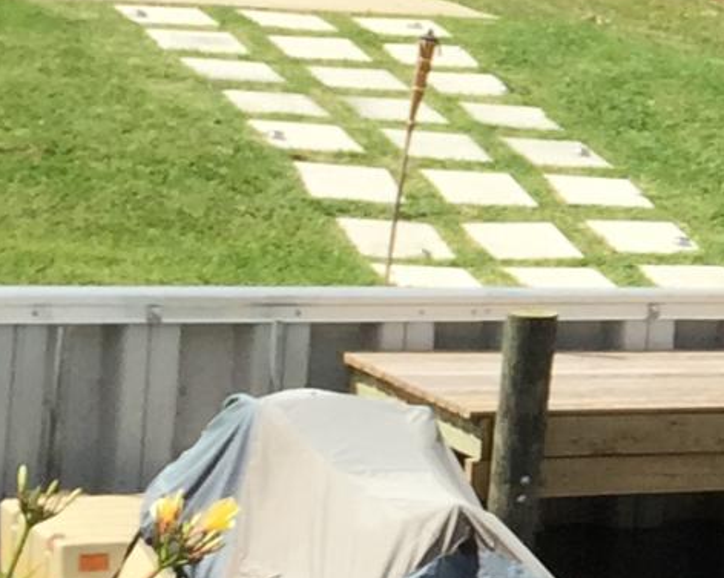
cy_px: 40
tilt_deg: -1.7
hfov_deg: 9.8
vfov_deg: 8.5
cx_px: 1557
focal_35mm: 180
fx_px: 3855
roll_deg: -6.2
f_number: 2.2
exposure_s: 1/2326
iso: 32
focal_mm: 4.15
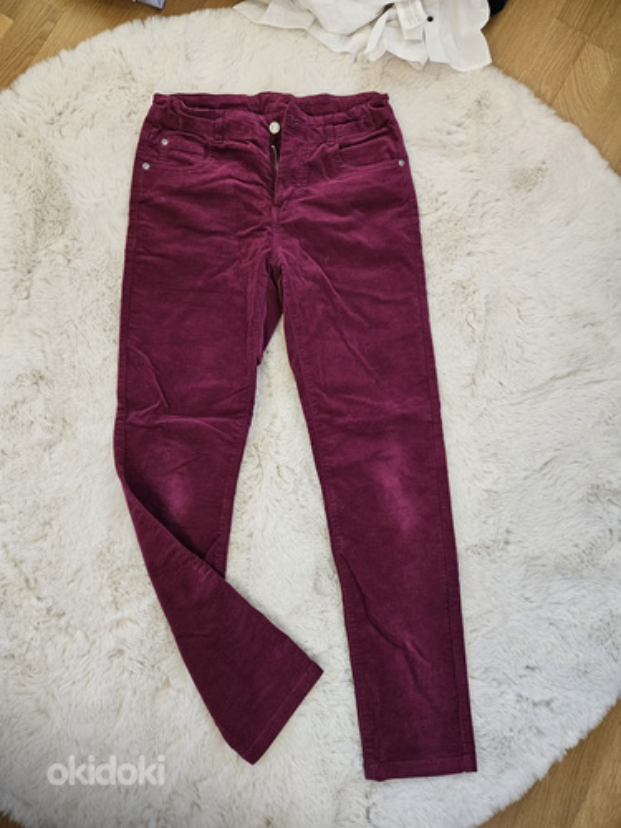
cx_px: 310
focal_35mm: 23
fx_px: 550
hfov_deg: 58.9
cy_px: 414
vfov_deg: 73.9
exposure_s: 1/142
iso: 640
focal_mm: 5.4
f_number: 1.8
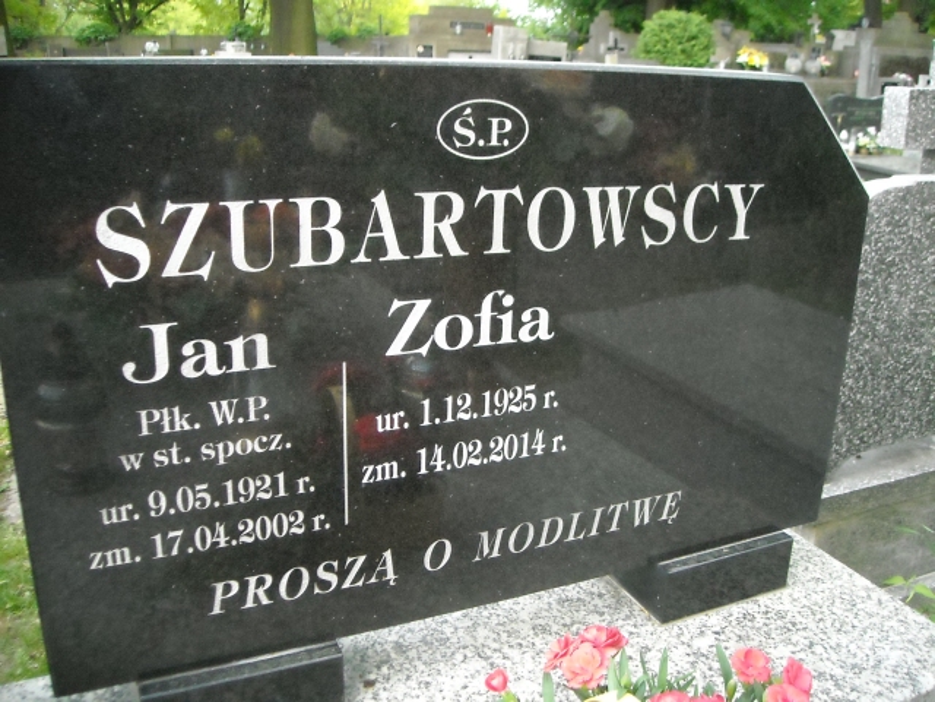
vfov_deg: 40.7
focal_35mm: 35
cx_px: 468
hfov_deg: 52.6
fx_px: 945
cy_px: 351
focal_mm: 5.7
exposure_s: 1/250
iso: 616
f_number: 2.8
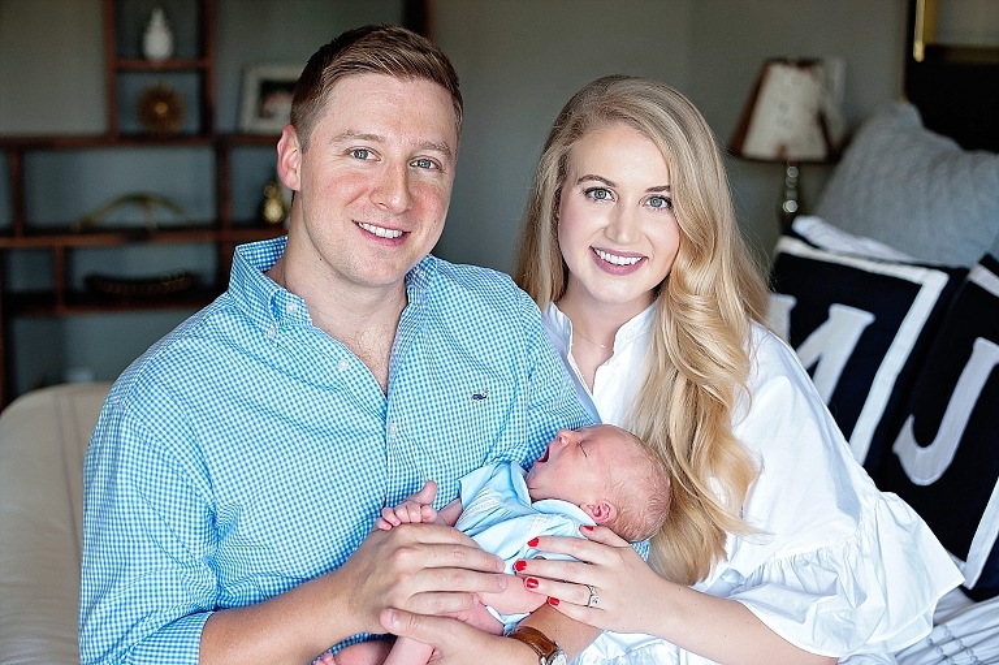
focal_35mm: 50
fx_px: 1387
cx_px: 500
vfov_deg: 27.0
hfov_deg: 39.6
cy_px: 332
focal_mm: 50
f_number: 2.5
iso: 1000
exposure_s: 1/250
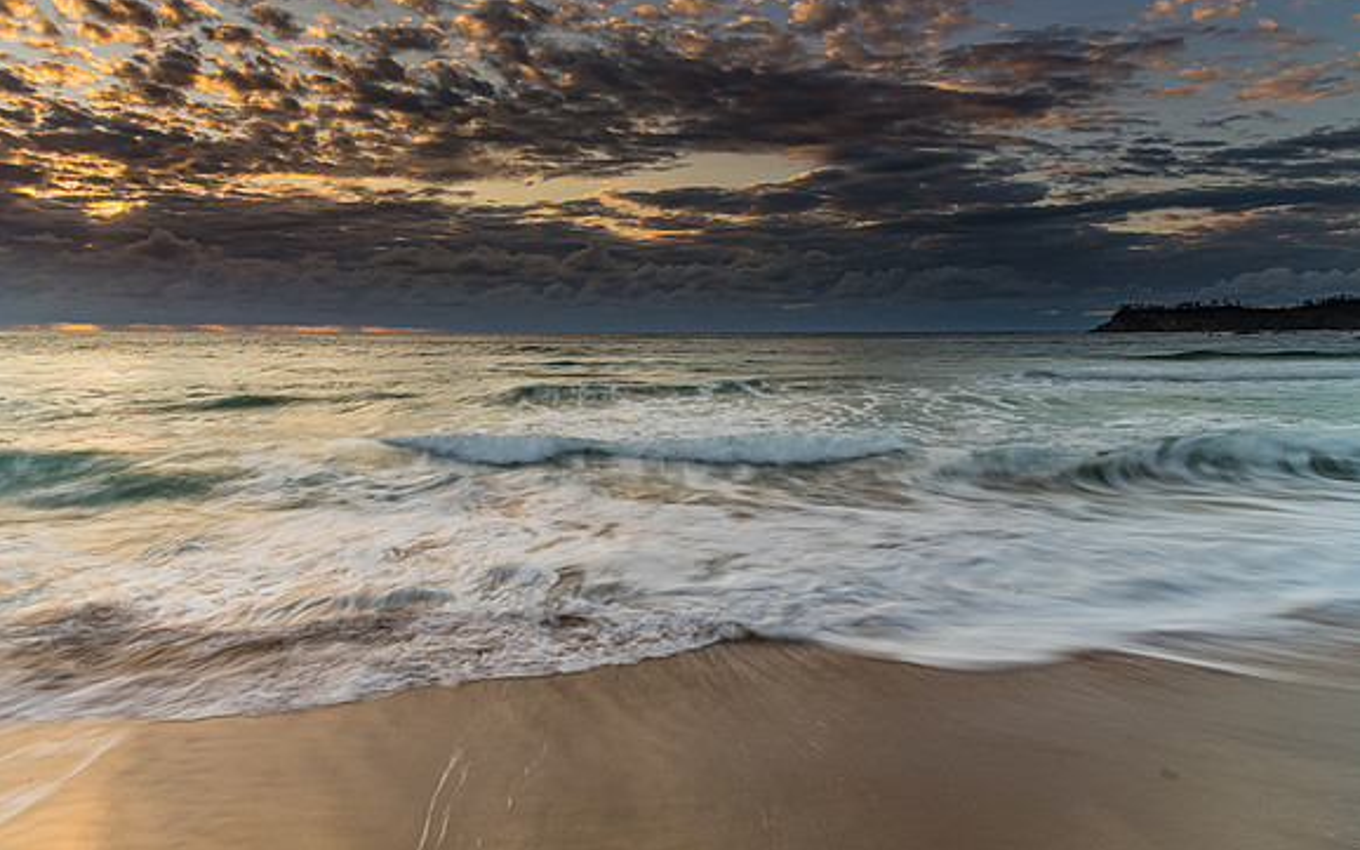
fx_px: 926
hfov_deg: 72.6
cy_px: 404
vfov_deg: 49.2
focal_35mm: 25
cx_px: 680
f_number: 9
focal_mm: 24
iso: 100
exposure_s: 1/2
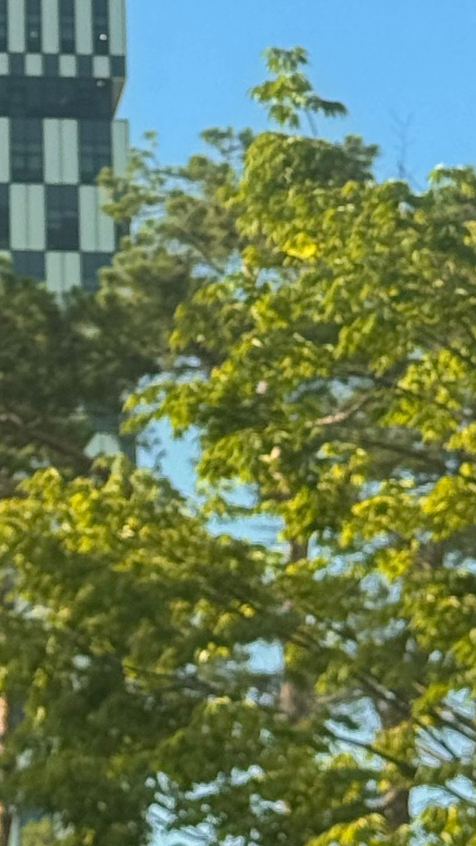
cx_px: -1
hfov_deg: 6.5
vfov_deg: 11.1
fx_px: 4199
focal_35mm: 187
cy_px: -368
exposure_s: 1/1724
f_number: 1.78
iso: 64
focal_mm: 6.76
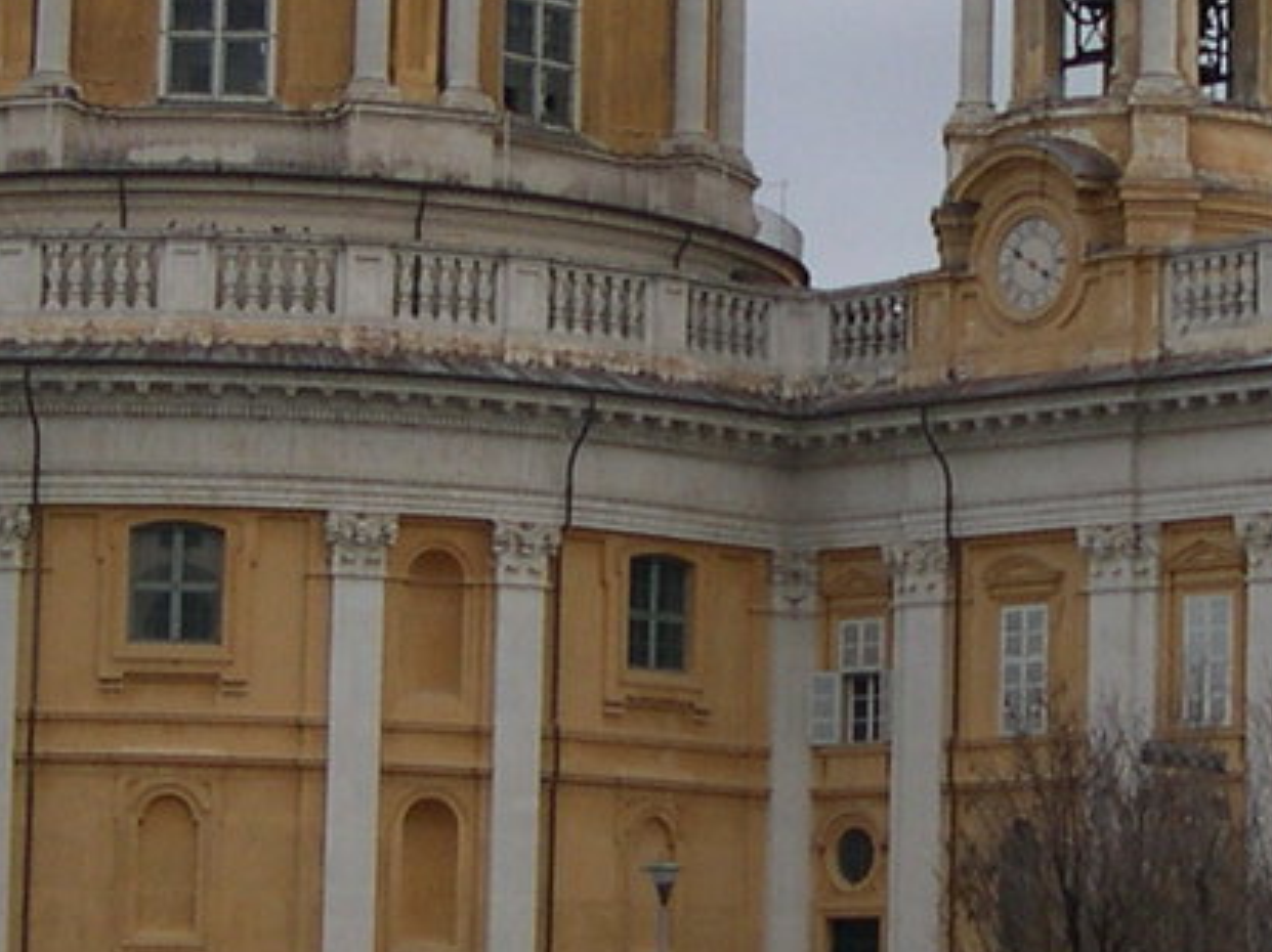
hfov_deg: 13.4
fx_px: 5399
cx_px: 826
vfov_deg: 10.1
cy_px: 375
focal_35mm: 147
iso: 100
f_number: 2.8
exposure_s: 1/426
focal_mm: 8
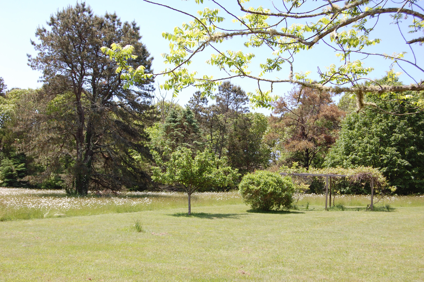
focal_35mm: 48
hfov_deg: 41.1
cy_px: 141
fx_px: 565
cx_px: 212
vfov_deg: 28.0
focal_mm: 32
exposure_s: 1/250
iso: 200
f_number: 8
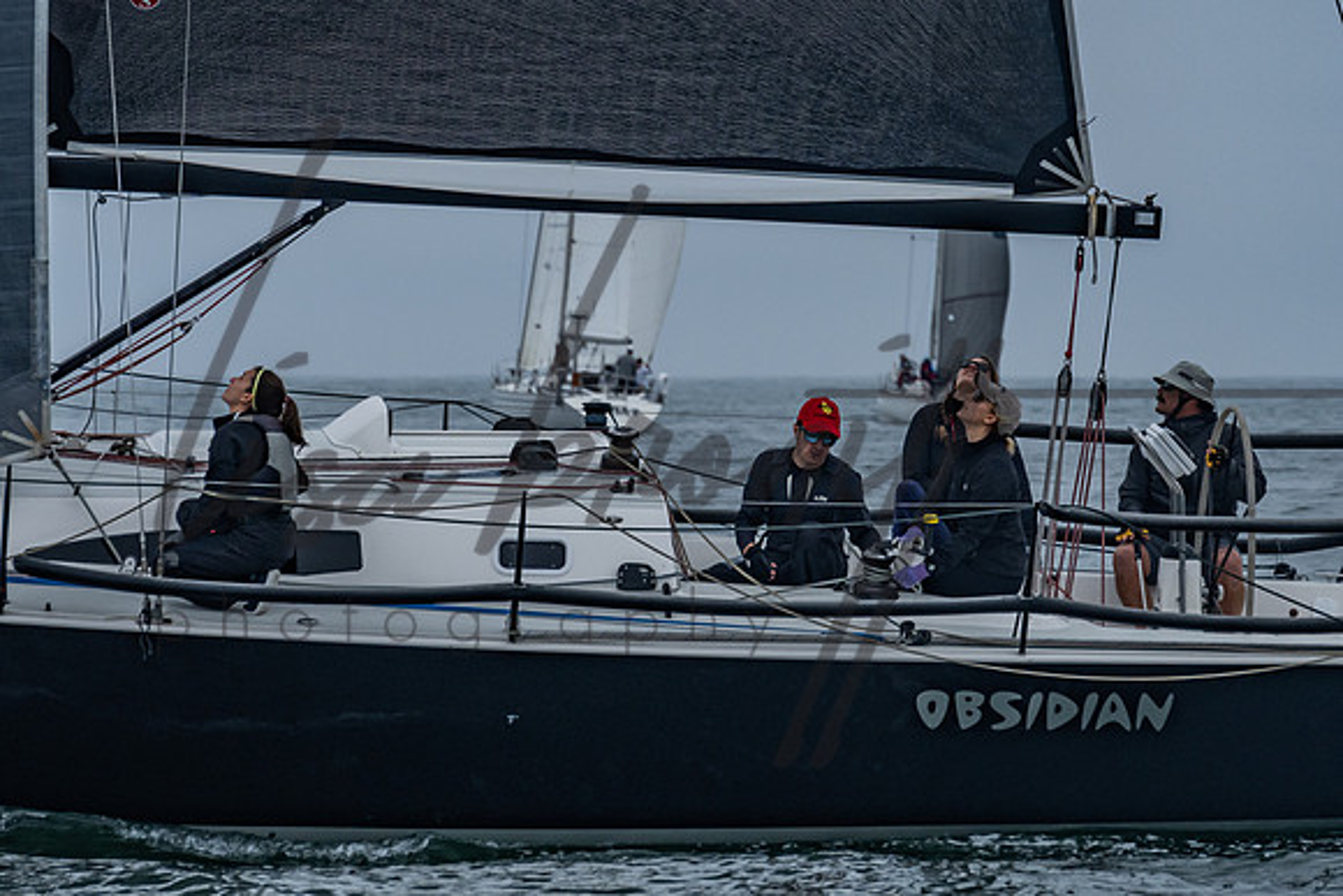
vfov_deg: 4.4
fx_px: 11575
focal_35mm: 310
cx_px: 732
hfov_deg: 6.6
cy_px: 160
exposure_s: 1/2500
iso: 320
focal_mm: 160
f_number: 6.3
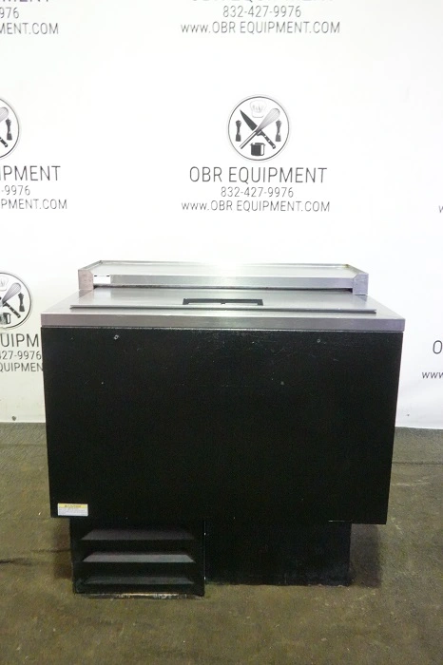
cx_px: 222
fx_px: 554
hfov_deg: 43.6
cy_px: 332
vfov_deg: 62.0
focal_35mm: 30
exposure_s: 1/13
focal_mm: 11.29
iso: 3200
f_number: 11
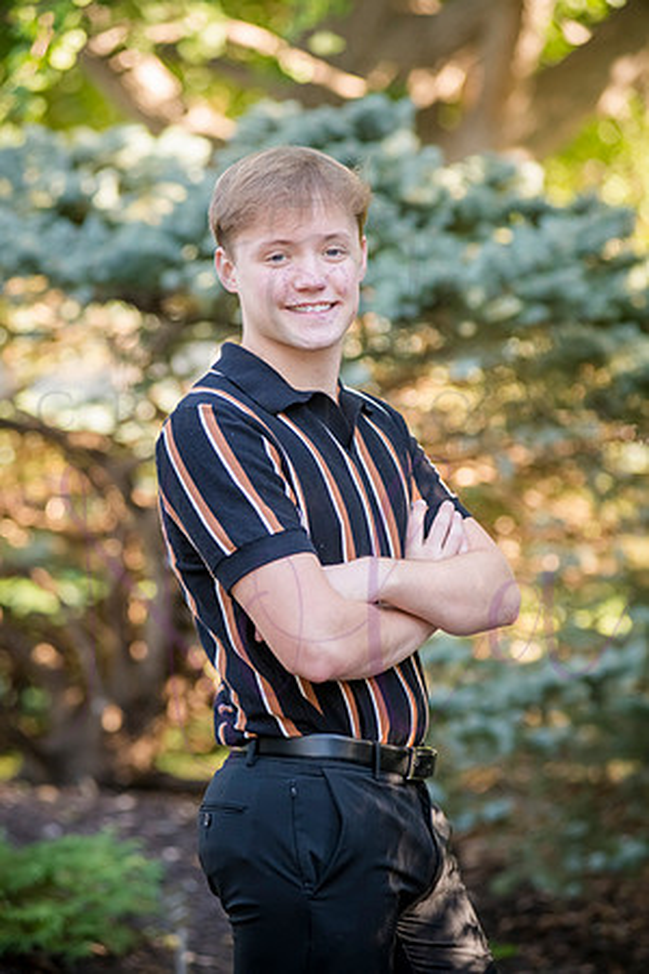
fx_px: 3245
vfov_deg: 17.1
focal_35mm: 120
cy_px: 487
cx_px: 324
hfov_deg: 11.4
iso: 800
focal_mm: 120
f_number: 4
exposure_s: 1/400
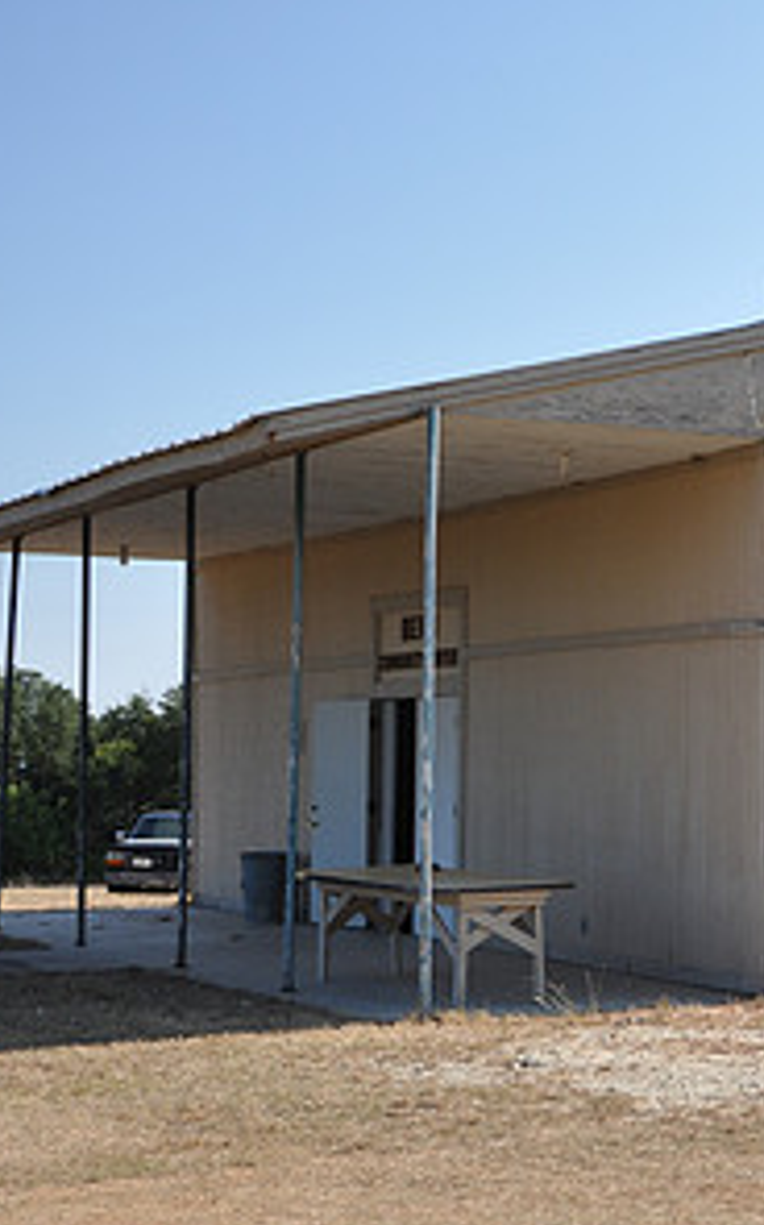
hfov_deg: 16.6
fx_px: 2402
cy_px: 725
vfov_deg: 28.6
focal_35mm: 72
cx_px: 1109
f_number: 6.3
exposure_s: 1/200
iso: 200
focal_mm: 24
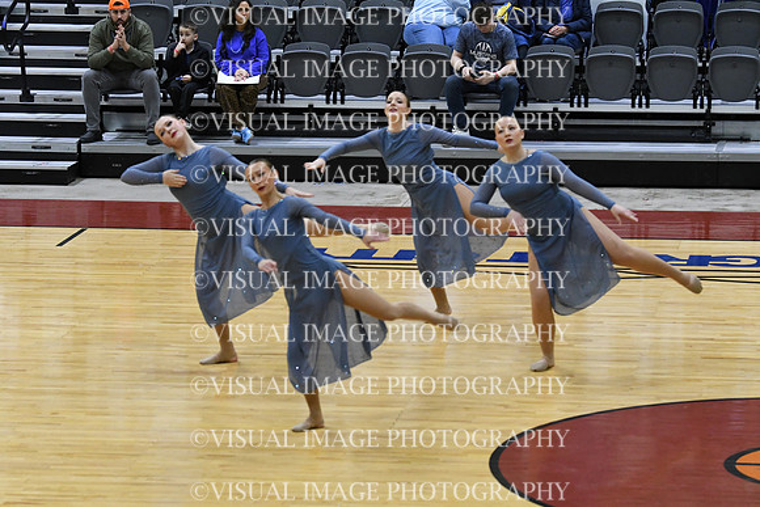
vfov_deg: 8.7
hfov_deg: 13.1
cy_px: 254
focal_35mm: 157
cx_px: 380
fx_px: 3315
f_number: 4
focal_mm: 105
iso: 5000
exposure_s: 1/500
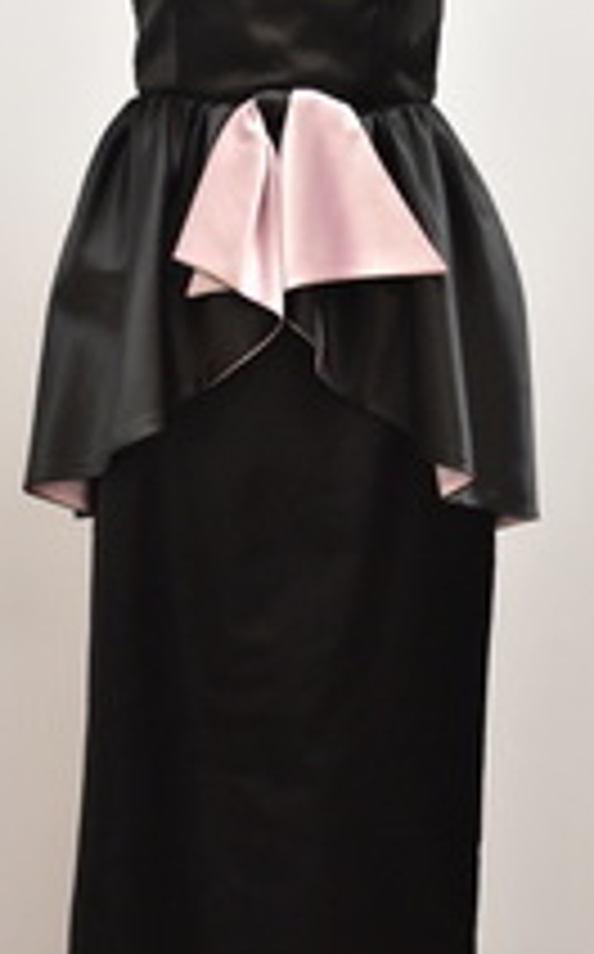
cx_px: 256
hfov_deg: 16.7
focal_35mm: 78
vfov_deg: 26.5
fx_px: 2026
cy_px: 450
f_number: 4.5
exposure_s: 1/80
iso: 1000
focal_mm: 24
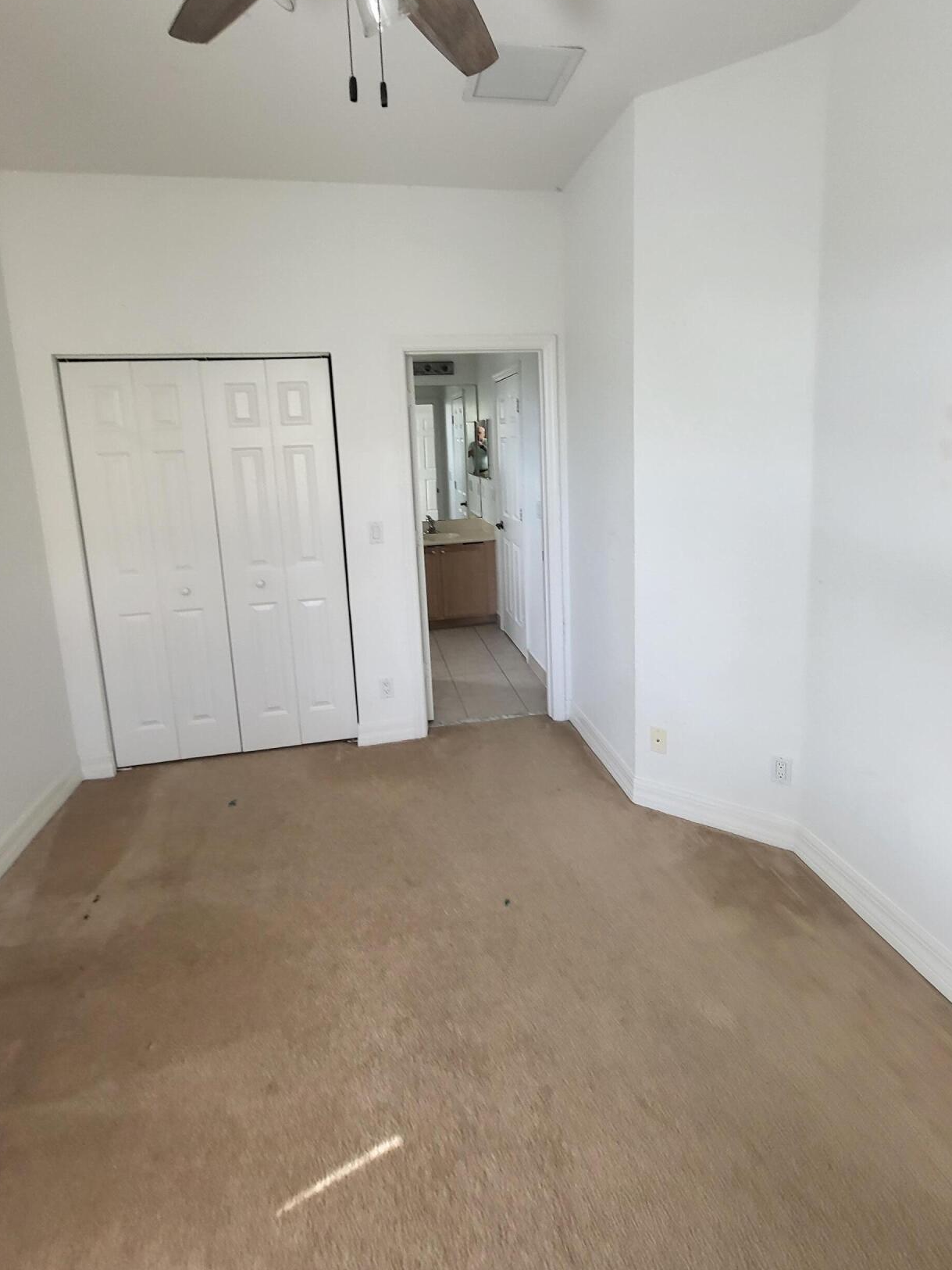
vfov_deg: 93.7
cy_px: 532
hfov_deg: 78.1
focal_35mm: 16
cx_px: 480
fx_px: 587
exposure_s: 1/60
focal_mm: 1.74
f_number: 2.2
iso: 100
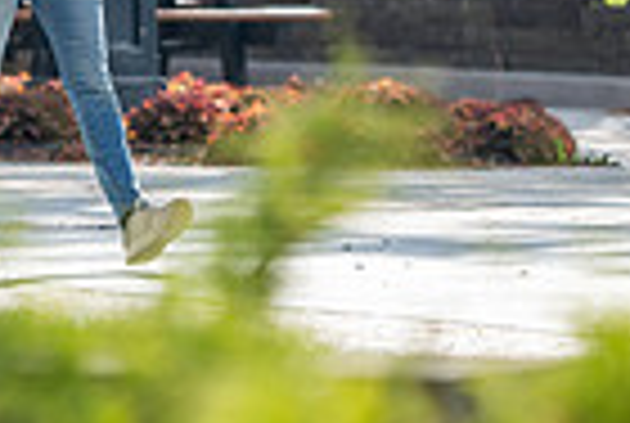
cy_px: -173
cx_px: -153
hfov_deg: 4.3
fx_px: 8400
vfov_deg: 2.9
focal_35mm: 479
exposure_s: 1/500
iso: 100
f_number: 3.2
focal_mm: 116
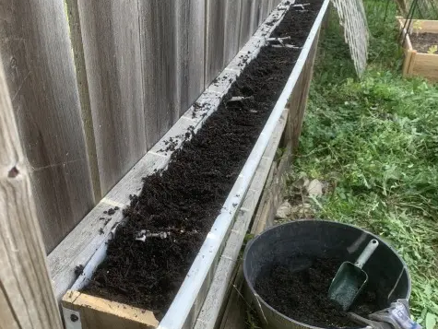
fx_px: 443
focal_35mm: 35
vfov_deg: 40.7
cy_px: 169
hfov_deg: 52.5
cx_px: 199
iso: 25
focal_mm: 4.25
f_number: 1.8
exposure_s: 1/188
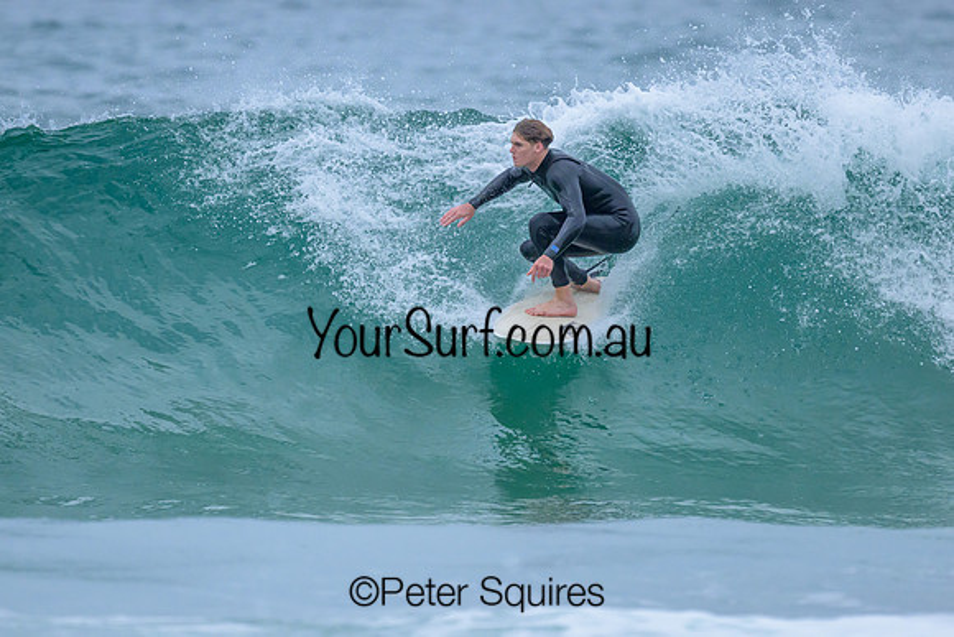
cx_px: 523
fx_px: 23253
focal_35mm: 877
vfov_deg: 1.6
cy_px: 300
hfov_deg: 2.4
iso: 3200
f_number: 6.3
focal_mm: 800
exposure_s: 1/2000
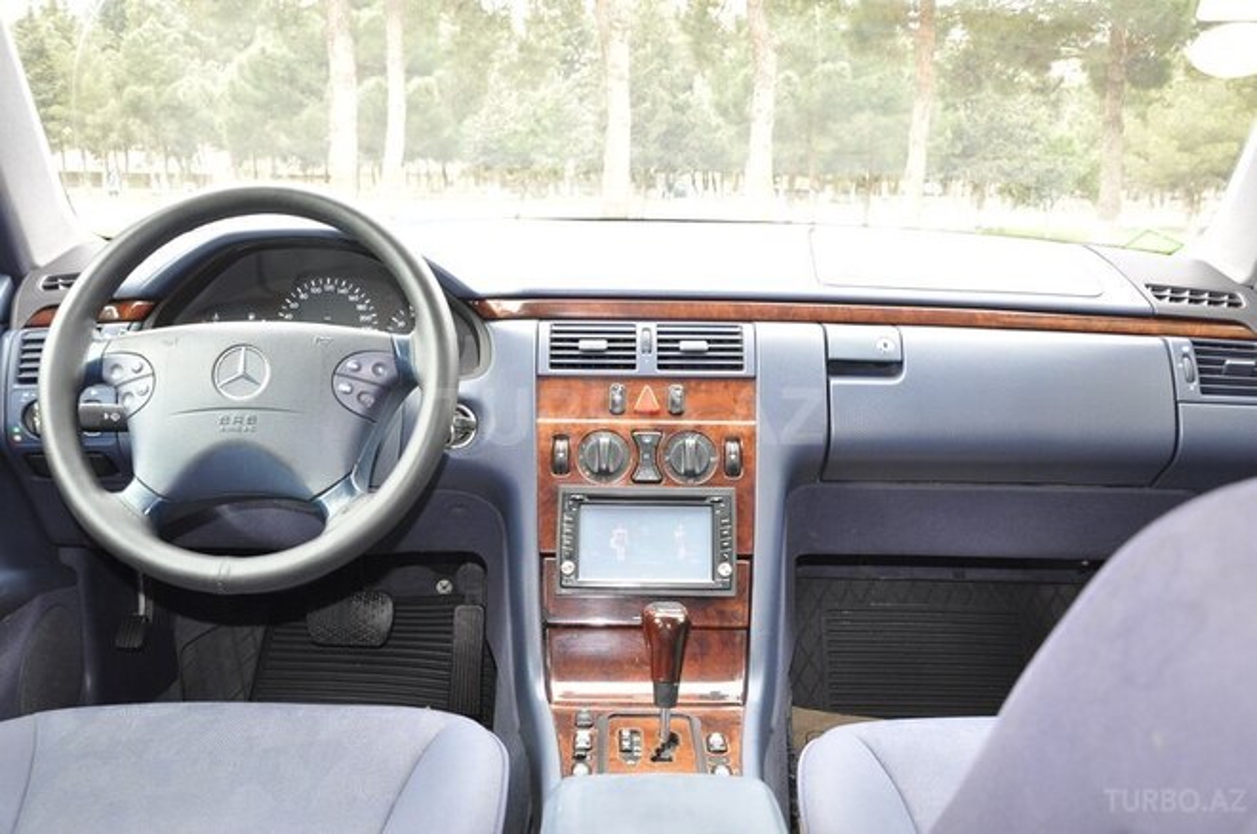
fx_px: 1151
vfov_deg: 39.9
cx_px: 628
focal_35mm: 33
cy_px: 417
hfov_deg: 57.3
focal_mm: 22
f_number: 6.3
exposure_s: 1/50
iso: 640
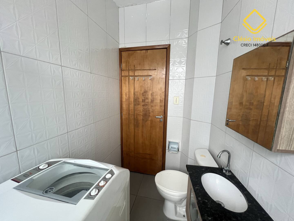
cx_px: 147
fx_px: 110
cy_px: 110
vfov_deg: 89.9
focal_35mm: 13
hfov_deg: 106.2
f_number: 1.8
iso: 200
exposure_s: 1/120
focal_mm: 1.57
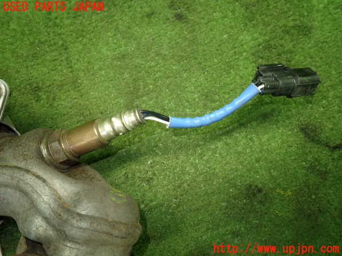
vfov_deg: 54.9
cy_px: 128
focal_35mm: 25
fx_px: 247
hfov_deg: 69.4
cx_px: 171
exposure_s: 1/40
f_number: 2
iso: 200
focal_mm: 4.5
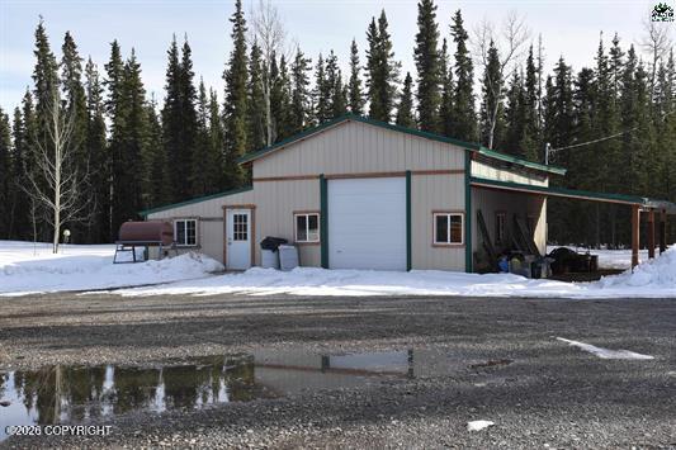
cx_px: 338
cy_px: 225
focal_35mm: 48
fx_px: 901
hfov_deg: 41.1
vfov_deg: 28.1
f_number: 8
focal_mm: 48
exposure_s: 1/250
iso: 200
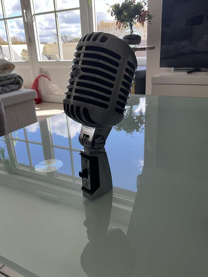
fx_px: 232
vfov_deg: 61.7
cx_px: 104
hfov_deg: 48.2
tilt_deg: -20.2
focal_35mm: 29
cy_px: 138
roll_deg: +2.6
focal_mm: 3
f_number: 1.8
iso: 20
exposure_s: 1/160
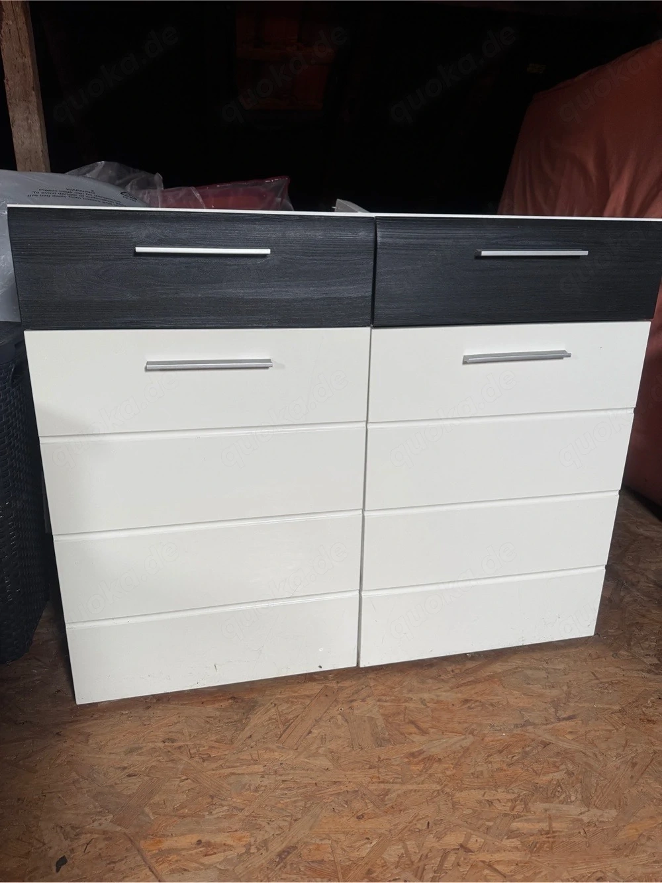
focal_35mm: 24
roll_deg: -1.2
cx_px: 331
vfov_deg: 71.6
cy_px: 442
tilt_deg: -17.0
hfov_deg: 56.8
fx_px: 612
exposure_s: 1/73
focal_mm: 6.76
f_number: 1.78
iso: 200
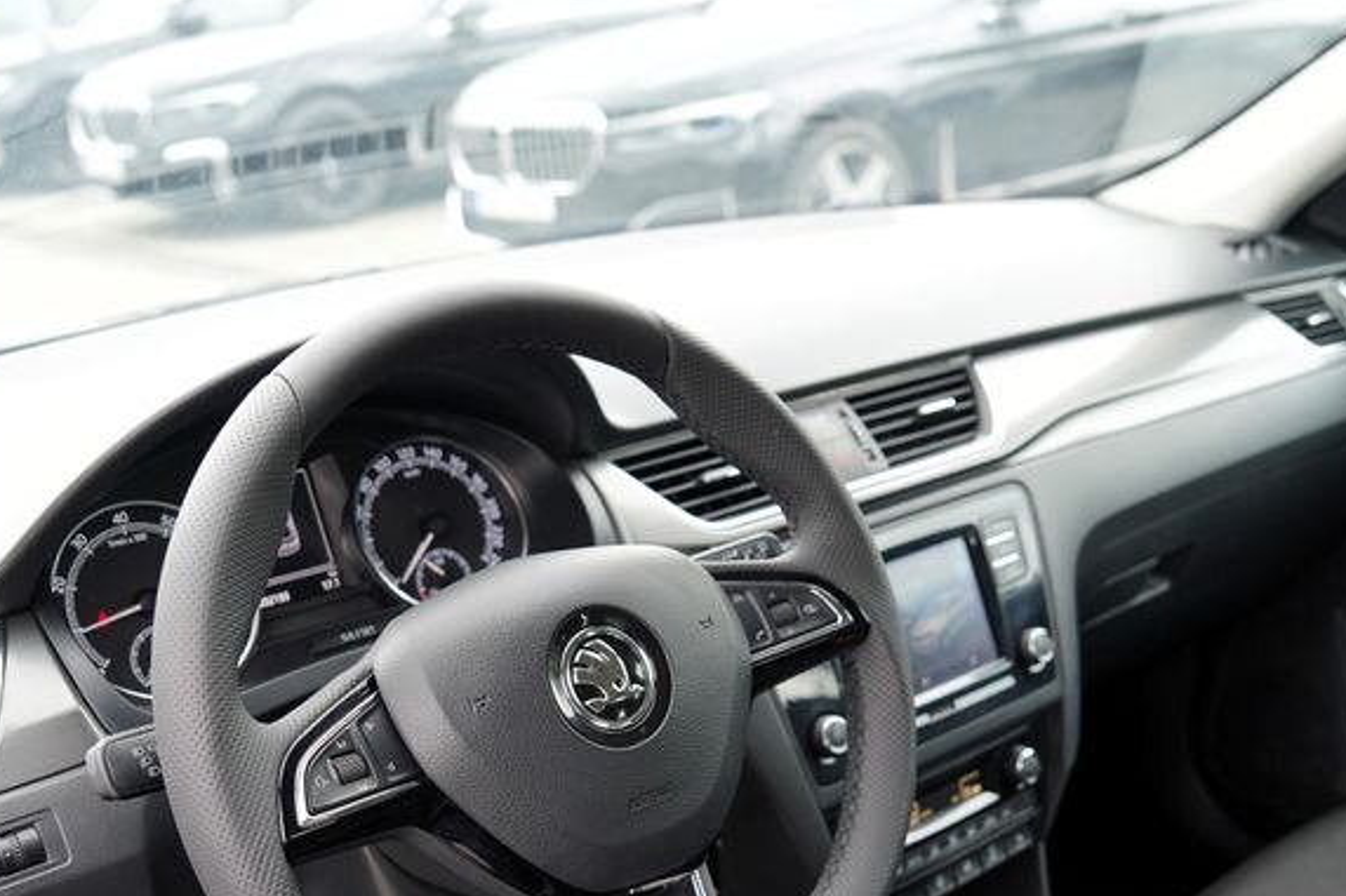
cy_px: 784
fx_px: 1607
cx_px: 720
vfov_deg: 30.0
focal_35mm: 43
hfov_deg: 45.4
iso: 100
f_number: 3.5
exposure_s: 1/50
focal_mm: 24
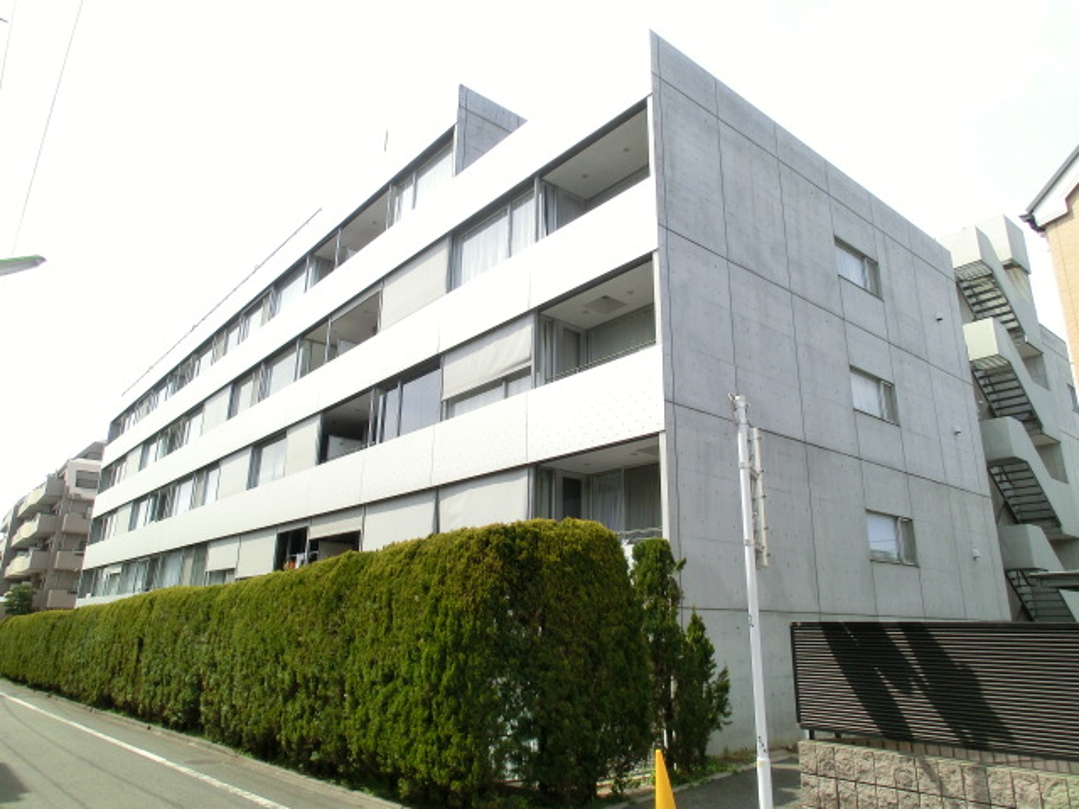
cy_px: 404
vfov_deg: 56.8
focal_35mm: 24
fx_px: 748
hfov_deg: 71.6
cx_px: 540
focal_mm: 4.24
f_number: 7.9
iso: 160
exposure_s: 1/200
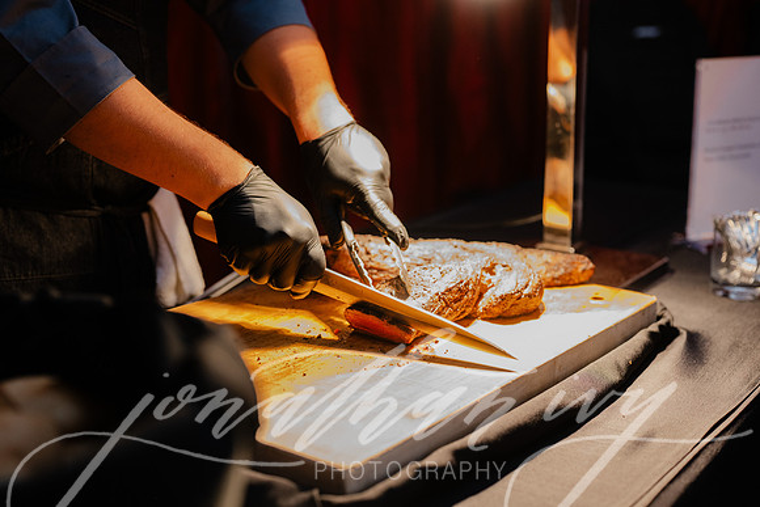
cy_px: 254
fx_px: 1056
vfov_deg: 27.0
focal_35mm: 50
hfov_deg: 39.6
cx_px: 380
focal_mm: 50
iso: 1000
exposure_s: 1/80
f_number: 2.8
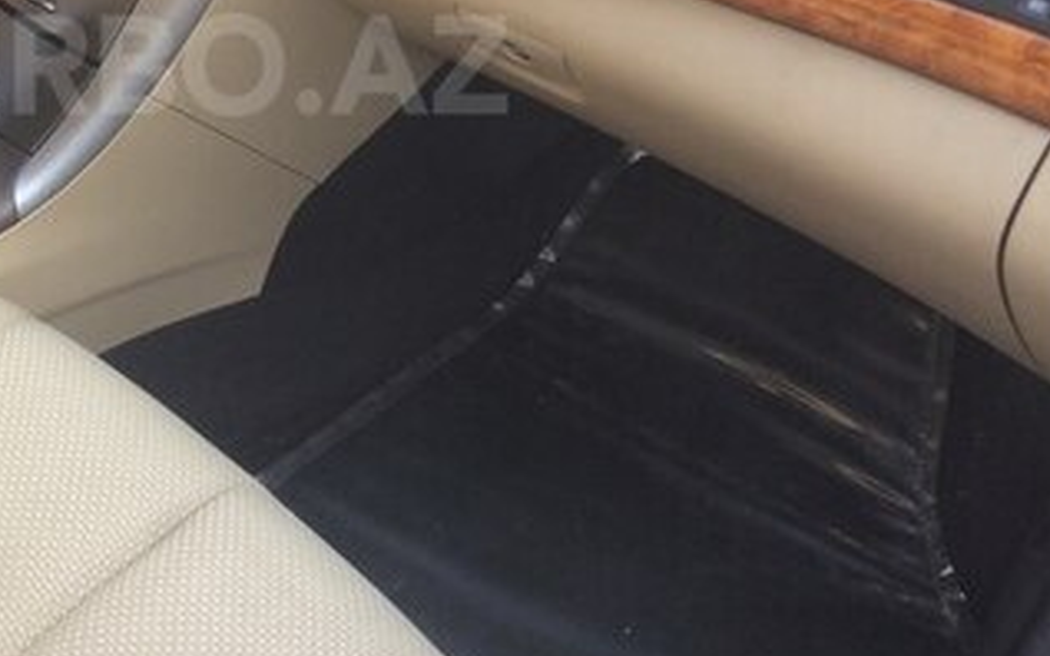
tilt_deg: -35.8
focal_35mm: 64
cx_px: 169
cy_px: 65
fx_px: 1831
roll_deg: -3.9
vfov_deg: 19.9
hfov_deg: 31.0
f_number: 2.2
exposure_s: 1/50
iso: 40
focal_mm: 4.15
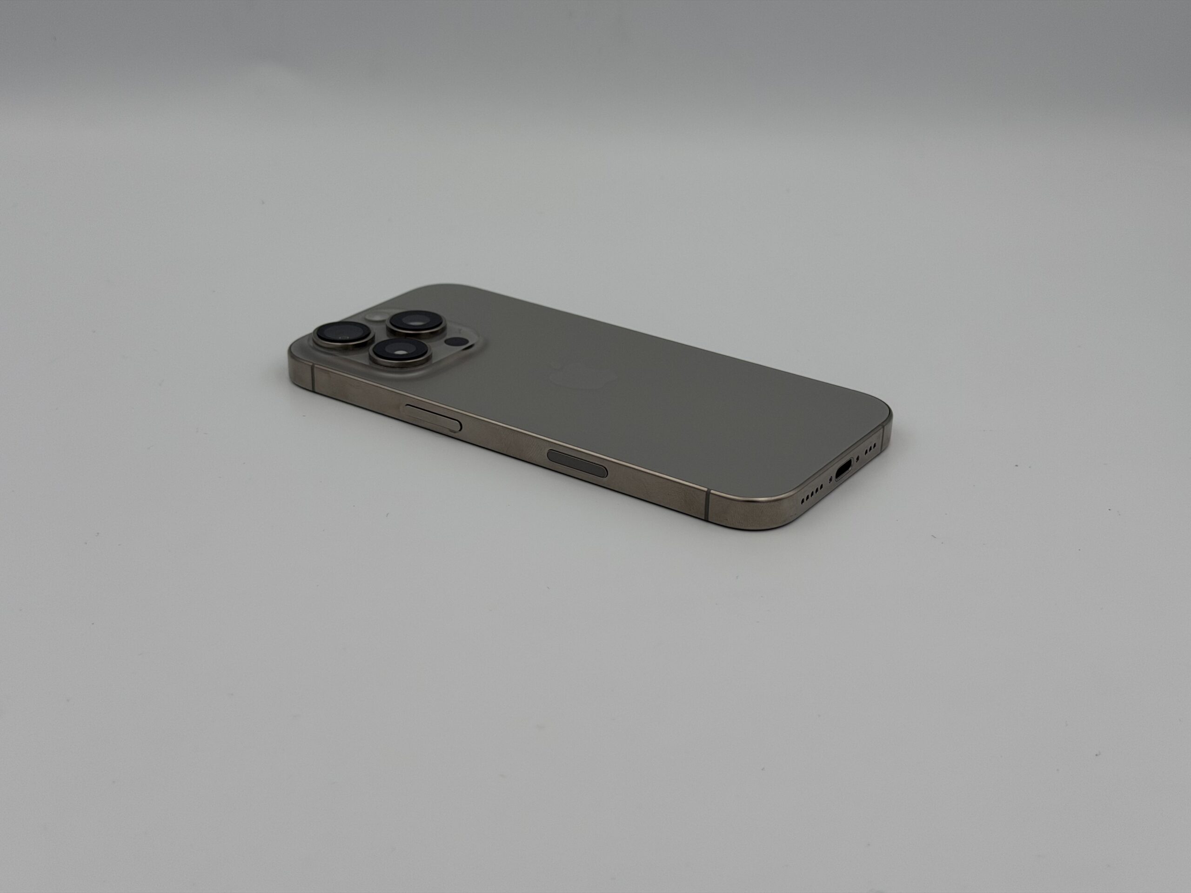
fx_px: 1651
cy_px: 446
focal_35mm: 48
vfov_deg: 30.3
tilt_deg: -25.4
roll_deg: -2.4
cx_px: 596
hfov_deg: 39.7
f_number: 1.78
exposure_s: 1/1377
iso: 64
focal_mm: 6.76
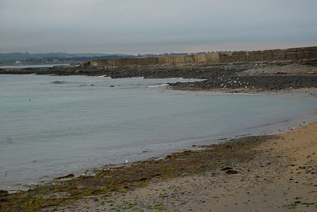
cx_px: 158
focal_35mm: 87
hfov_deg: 23.3
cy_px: 106
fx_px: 767
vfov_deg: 15.8
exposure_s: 1/60
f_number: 6.3
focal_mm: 58
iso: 320
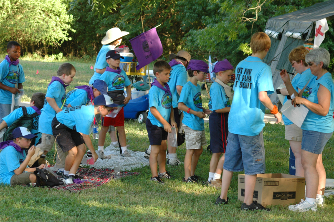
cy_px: 111
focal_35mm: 123
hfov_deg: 16.7
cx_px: 167
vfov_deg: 11.1
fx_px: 1140
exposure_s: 1/160
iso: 320
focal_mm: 82
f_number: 6.3
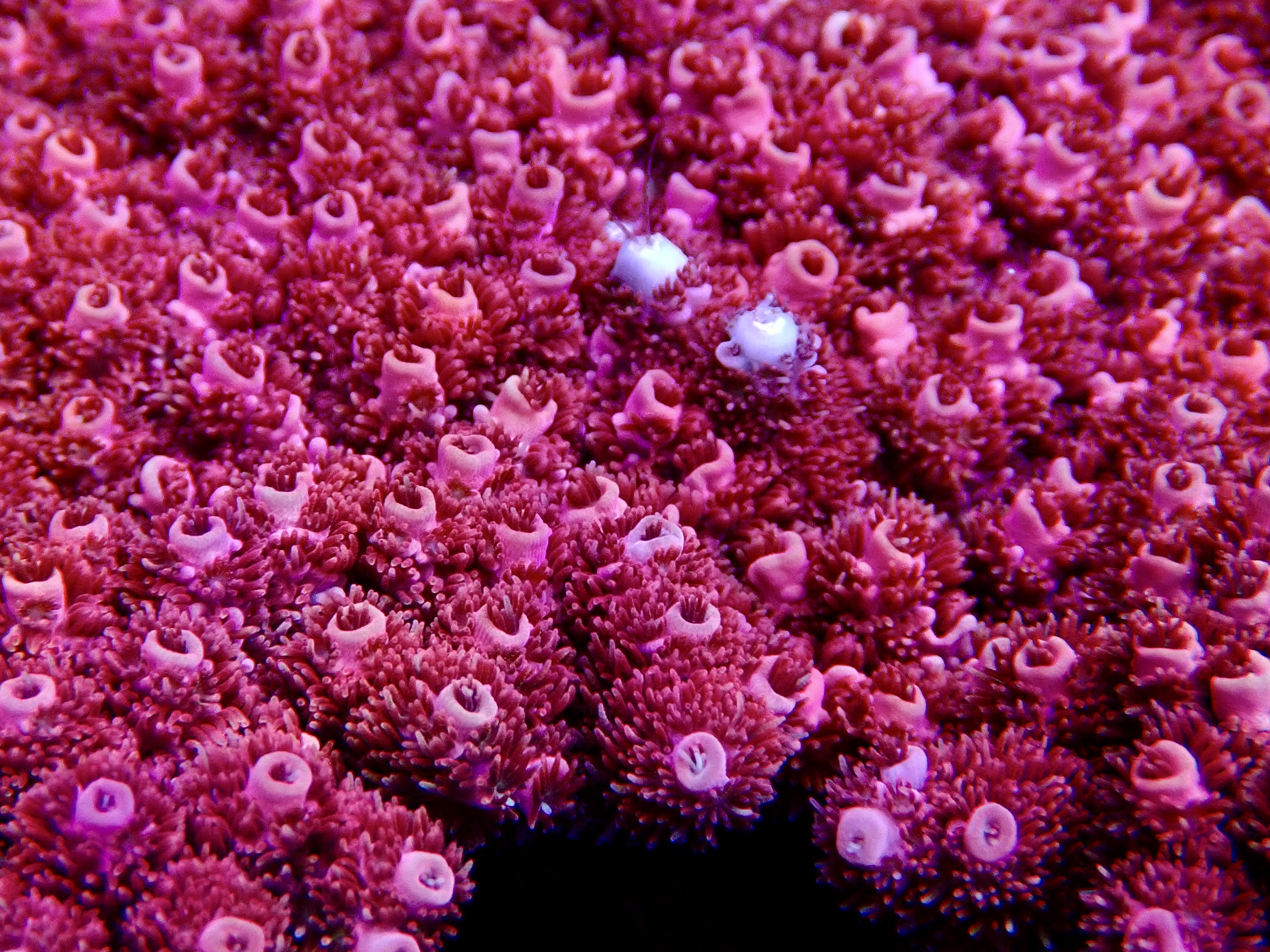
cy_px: 403
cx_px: 457
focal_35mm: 80
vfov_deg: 18.4
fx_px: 2935
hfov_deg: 24.3
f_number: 5
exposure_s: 1/125
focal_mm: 11.09
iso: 320
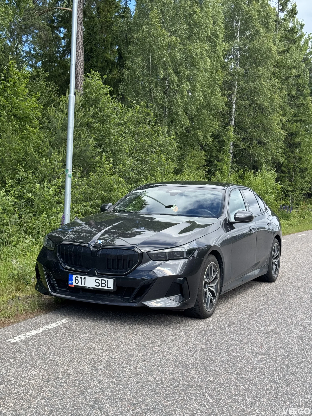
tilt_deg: +2.2
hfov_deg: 30.3
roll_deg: -3.2
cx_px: 156
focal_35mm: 48
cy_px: 208
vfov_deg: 39.7
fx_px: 577
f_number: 1.78
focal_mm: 6.76
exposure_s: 1/1724
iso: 64
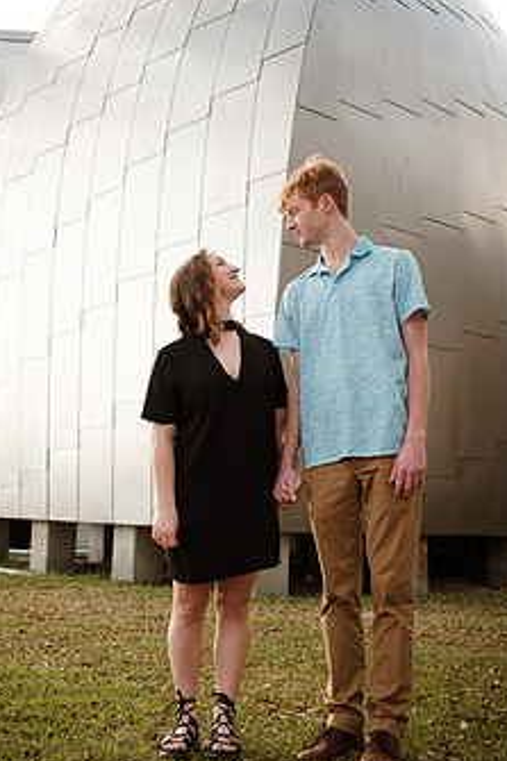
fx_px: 994
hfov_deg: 28.6
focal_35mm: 47
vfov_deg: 41.9
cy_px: 341
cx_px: 223
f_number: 2
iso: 400
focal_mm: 23
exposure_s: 1/2000
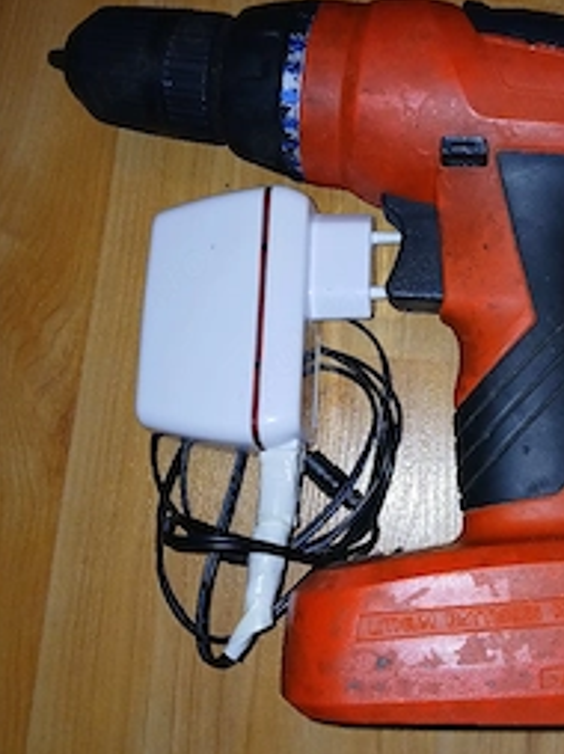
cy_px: 356
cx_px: 401
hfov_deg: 34.6
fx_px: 892
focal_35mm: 41
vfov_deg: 45.8
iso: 80
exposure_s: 1/50.3
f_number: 1.8
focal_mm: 3.98
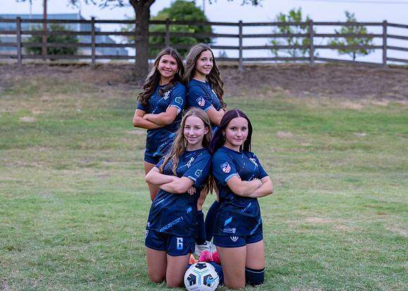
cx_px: 197
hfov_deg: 31.2
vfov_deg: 22.5
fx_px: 732
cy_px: 117
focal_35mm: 63
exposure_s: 1/250
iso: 500
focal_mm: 50
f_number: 2.2
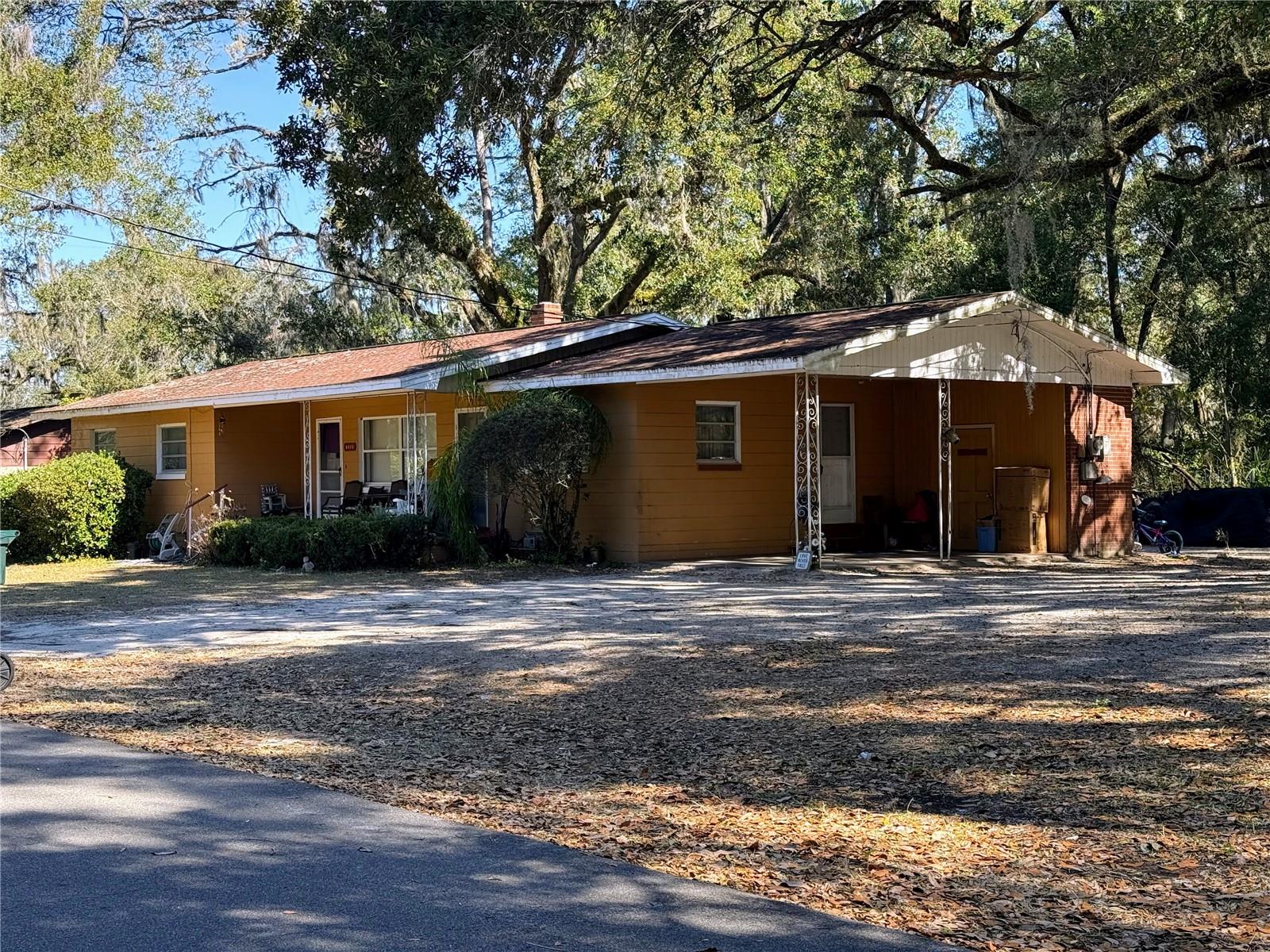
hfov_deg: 39.7
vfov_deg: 30.3
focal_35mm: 48
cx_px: 635
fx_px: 1761
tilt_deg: +1.0
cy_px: 476
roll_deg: +0.6
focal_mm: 6.76
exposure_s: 1/778
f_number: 1.78
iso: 80
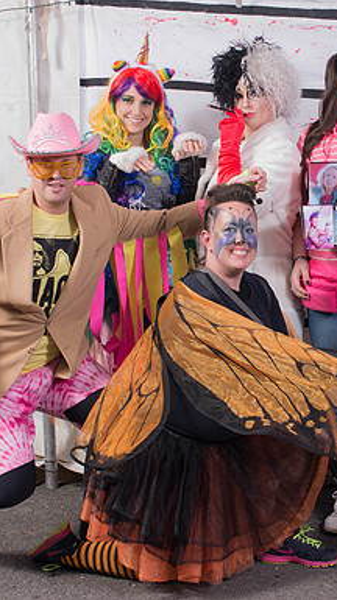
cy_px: 300
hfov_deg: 15.1
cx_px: 314
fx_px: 1257
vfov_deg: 26.9
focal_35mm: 79
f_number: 9
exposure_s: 1/80
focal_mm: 50
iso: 640
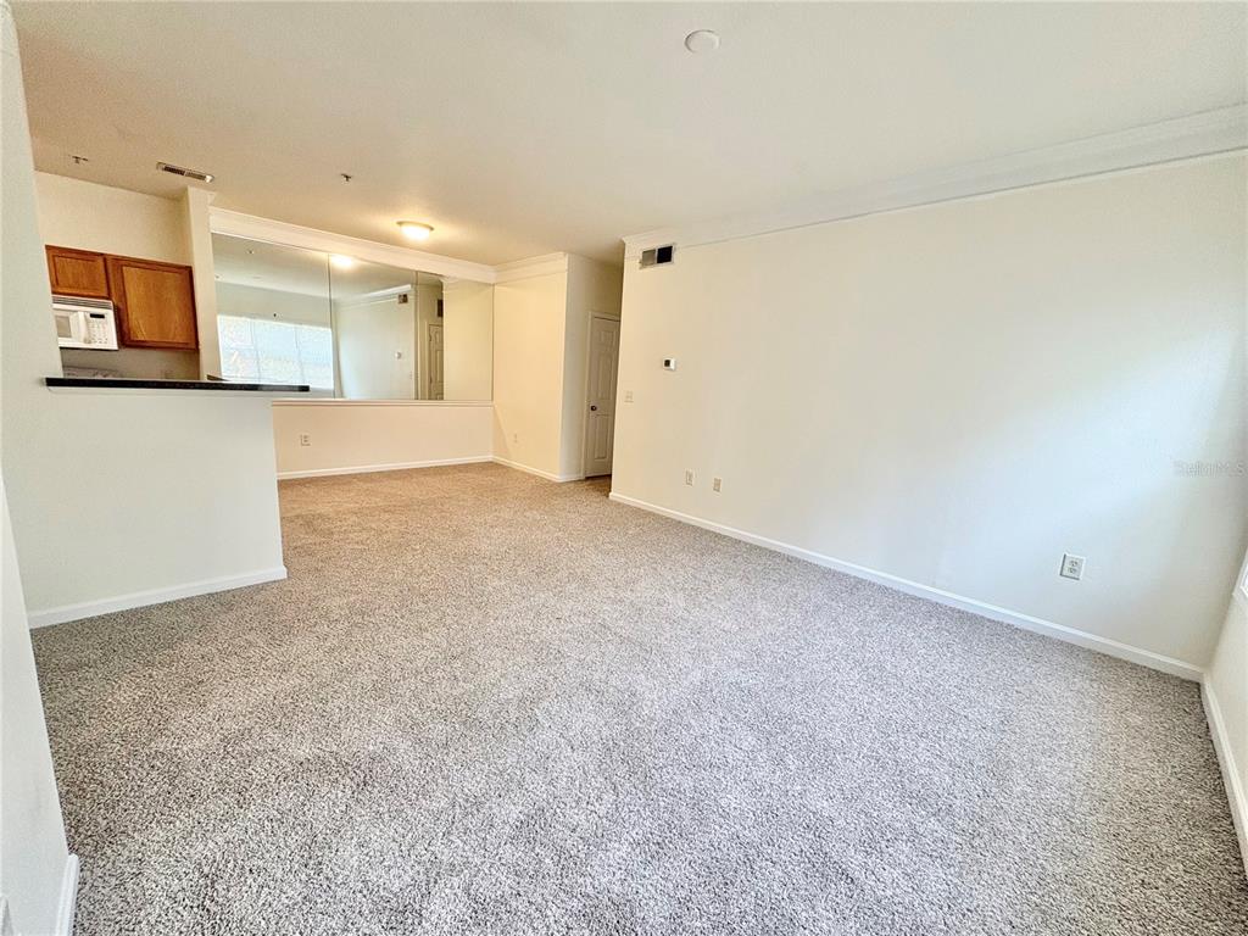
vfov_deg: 85.7
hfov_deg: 102.1
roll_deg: -1.8
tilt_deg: -11.1
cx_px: 624
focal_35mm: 14
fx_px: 505
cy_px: 468
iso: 125
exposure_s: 1/60
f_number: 2.2
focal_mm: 2.22
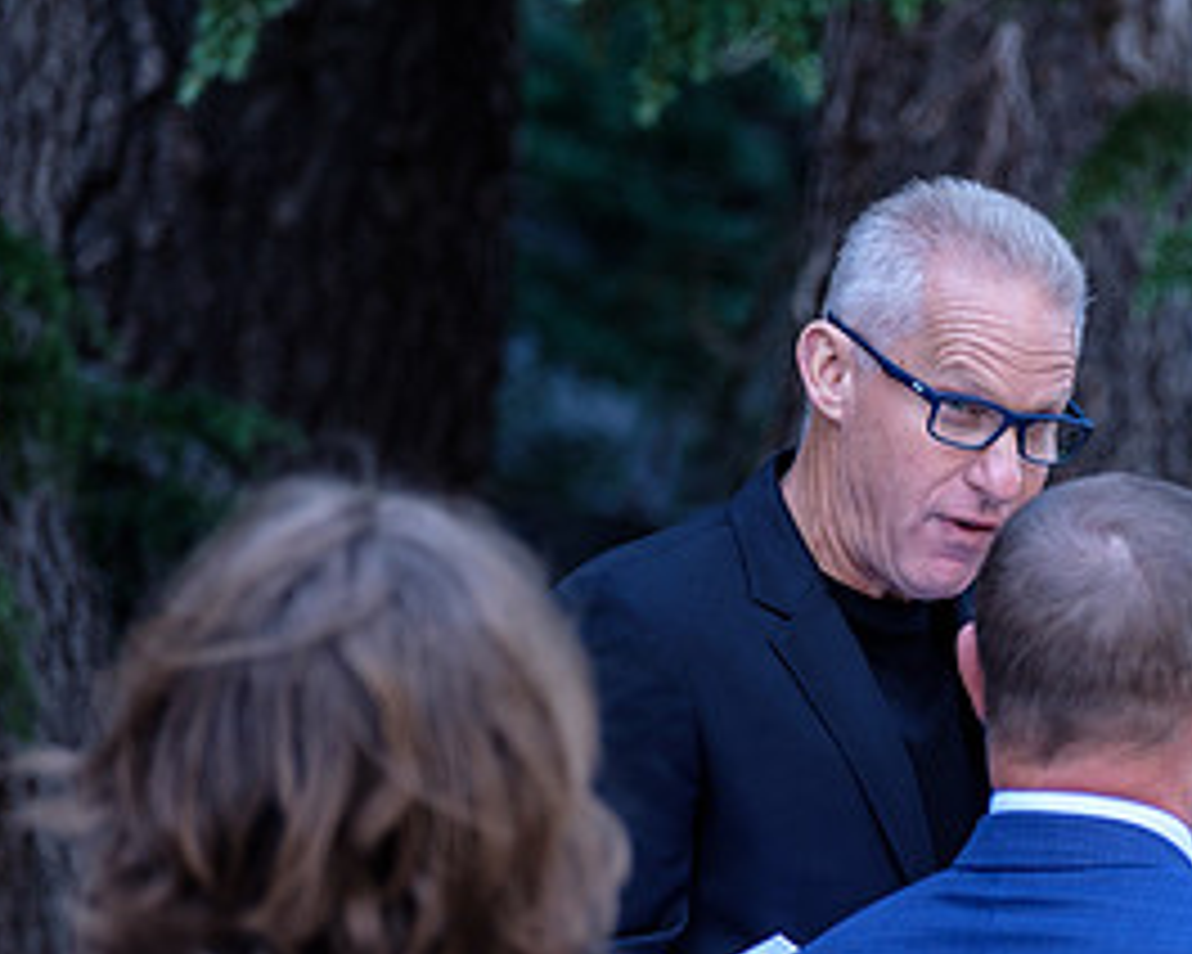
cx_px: 1165
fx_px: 11536
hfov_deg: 5.9
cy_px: 641
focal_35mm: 327
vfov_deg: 4.7
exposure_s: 1/55
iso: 200
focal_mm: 106
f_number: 2.8
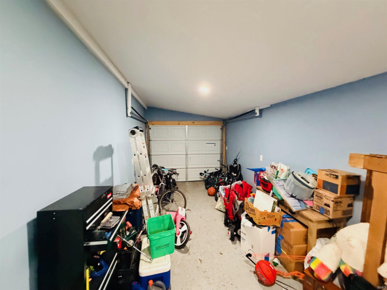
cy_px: 145
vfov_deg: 85.7
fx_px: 156
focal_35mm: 14
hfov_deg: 102.1
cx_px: 194
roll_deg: +0.8
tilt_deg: -3.3
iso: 1000
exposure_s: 1/60
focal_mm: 2.22
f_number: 2.2
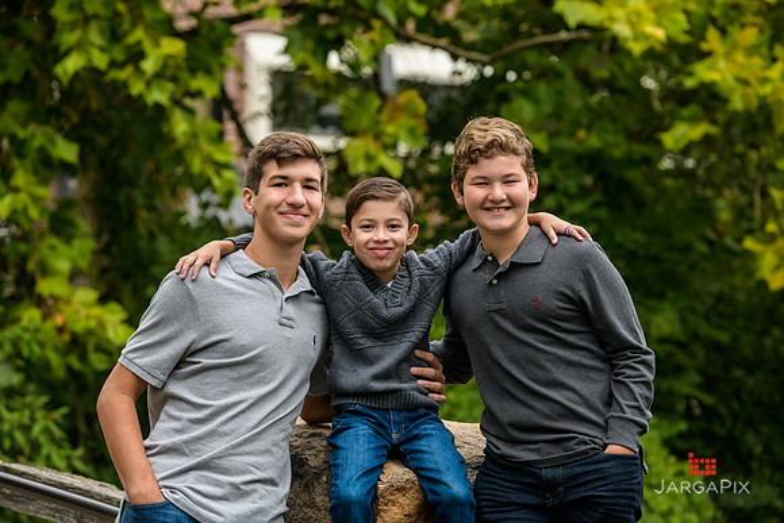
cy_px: 262
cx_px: 392
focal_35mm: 140
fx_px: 3049
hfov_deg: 14.7
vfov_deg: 9.8
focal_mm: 140
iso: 1250
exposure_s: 1/400
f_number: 5.6
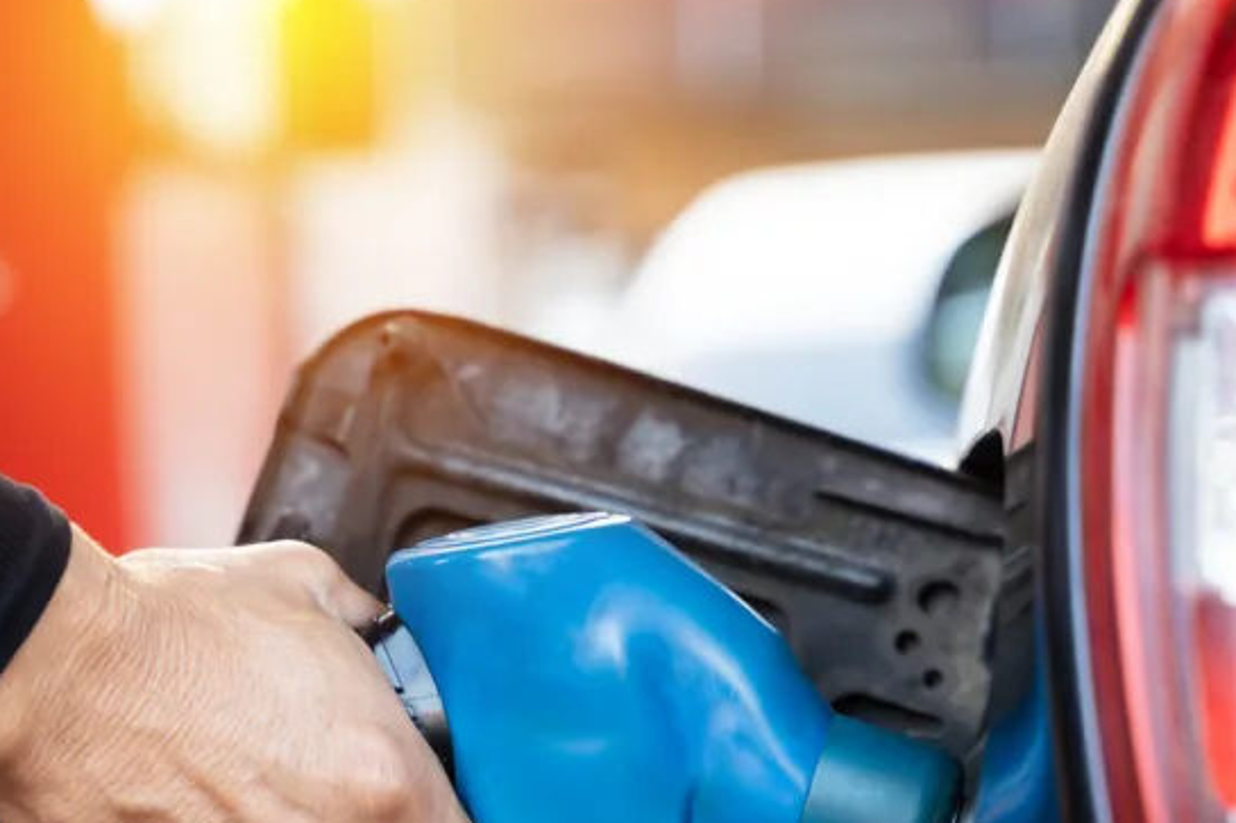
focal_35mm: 141
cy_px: 758
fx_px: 4839
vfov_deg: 9.7
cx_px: 376
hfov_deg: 14.5
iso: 400
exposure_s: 1/60
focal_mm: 75
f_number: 3.5
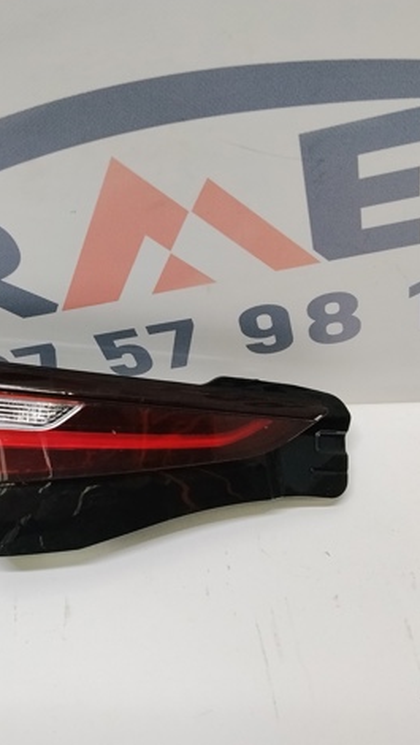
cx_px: 71
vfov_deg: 47.3
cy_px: 376
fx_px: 850
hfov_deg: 27.1
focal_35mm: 43
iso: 320
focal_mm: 3.96
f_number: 1.8
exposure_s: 1/33
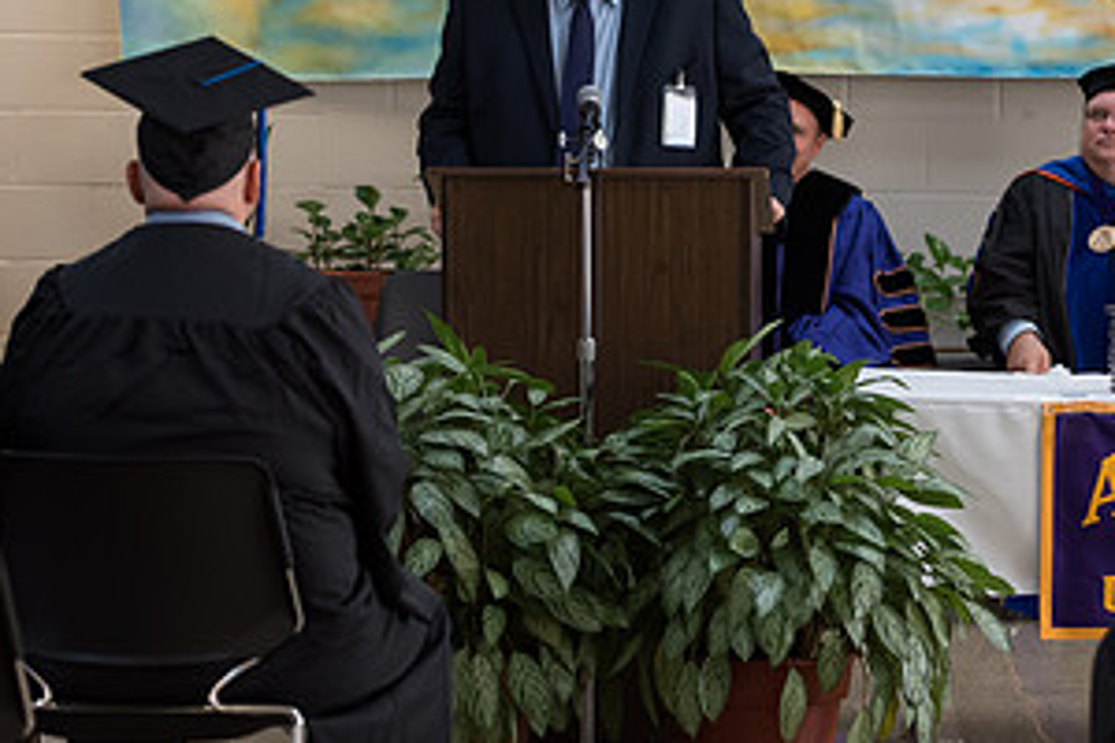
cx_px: 795
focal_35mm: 178
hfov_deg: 11.5
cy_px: 310
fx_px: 5513
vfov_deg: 7.7
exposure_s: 1/200
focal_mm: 92
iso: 2000
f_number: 3.5
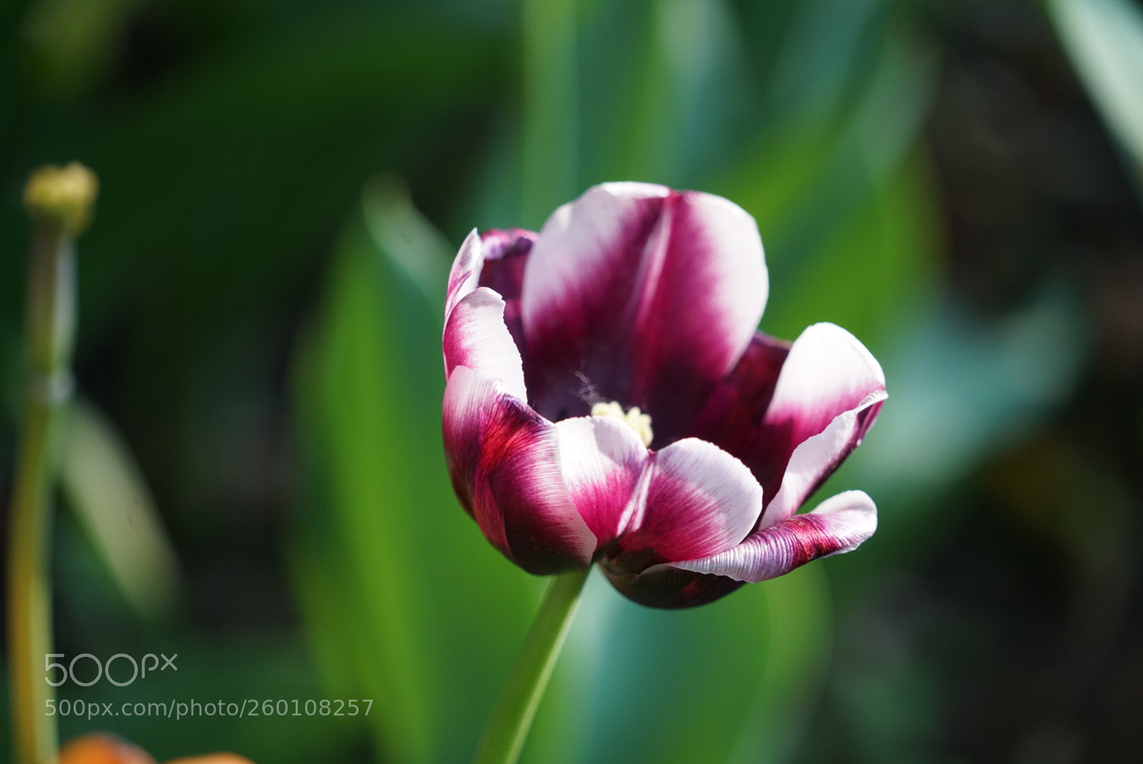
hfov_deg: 8.6
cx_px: 572
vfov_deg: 5.7
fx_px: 7625
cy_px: 382
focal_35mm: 240
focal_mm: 240
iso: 1000
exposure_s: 1/250
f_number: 6.3
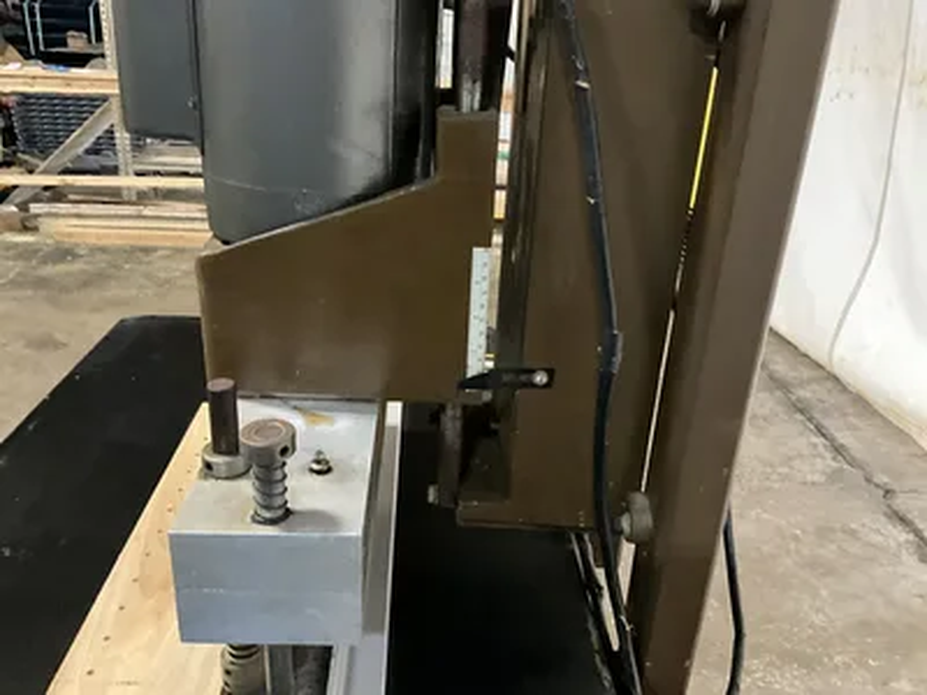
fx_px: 777
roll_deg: -3.3
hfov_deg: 61.7
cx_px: 464
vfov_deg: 48.2
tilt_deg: -23.6
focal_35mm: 29
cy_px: 348
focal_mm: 3
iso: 640
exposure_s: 1/28
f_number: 1.8
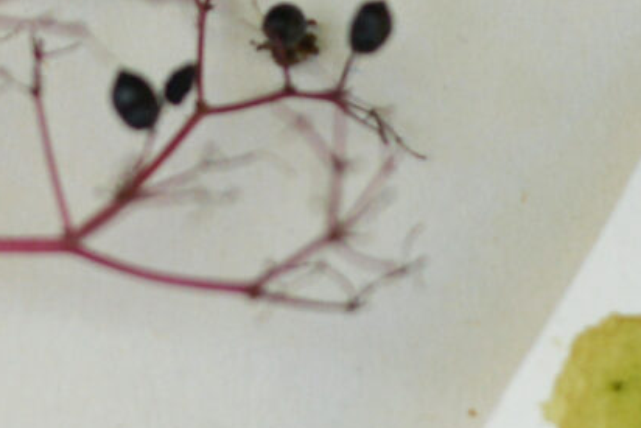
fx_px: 5539
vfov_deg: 4.4
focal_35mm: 311
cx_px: 294
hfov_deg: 6.6
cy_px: -451
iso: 400
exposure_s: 1/1250
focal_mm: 50
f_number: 2.2
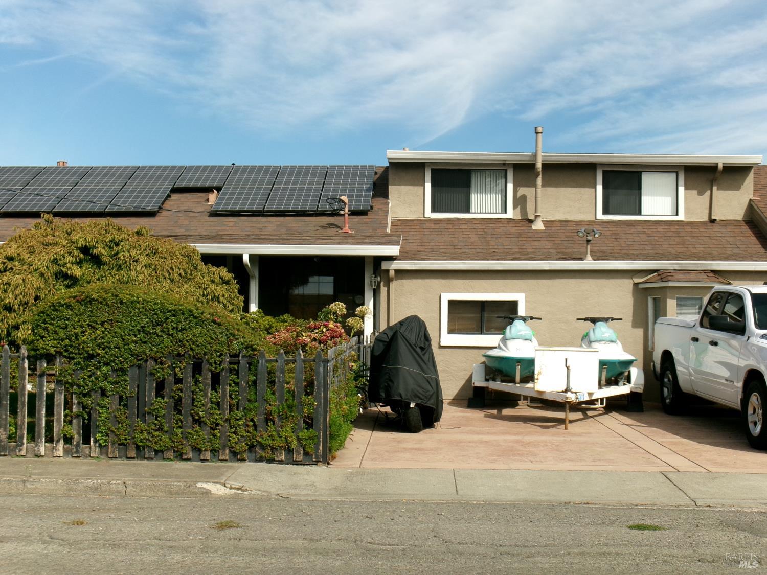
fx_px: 1174
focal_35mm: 53
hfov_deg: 36.2
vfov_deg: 27.5
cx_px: 384
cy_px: 288
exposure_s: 1/100
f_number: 13.1
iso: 100
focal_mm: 9.5
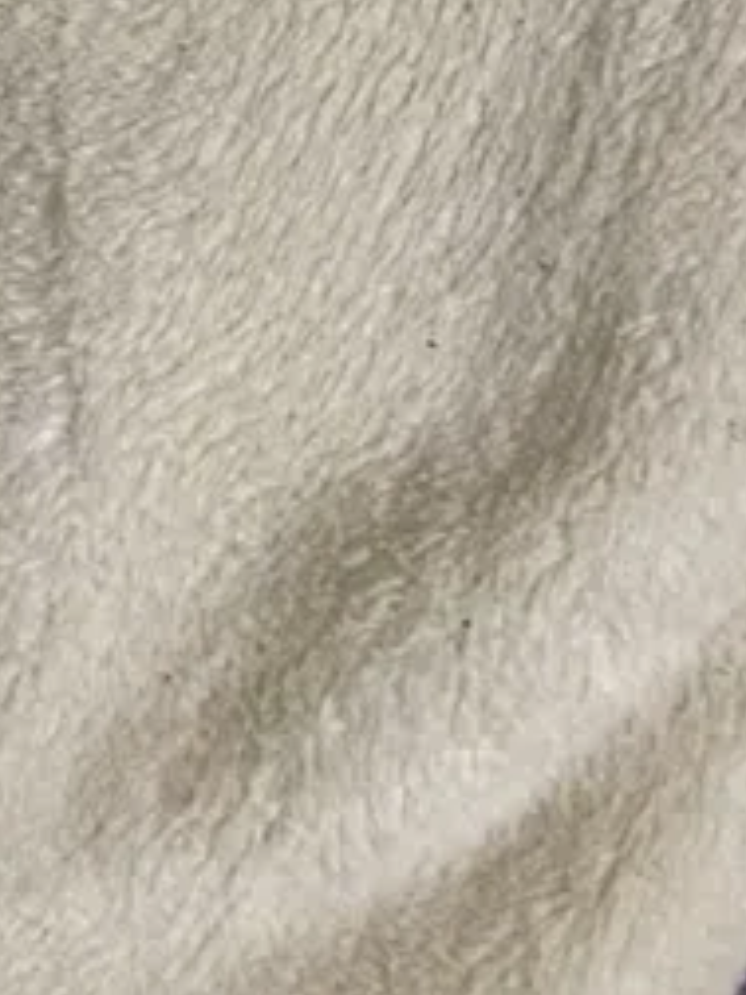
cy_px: -1040
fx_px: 4052
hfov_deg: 9.3
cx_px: -1117
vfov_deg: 12.3
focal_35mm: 141
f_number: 1.8
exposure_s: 1/50
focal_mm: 4.25
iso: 400
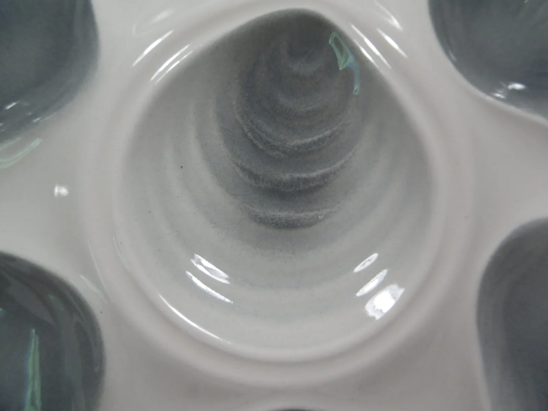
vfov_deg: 56.8
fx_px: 380
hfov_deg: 71.6
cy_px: 206
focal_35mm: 24
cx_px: 274
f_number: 3.1
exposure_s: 1/30
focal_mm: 4.3
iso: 100
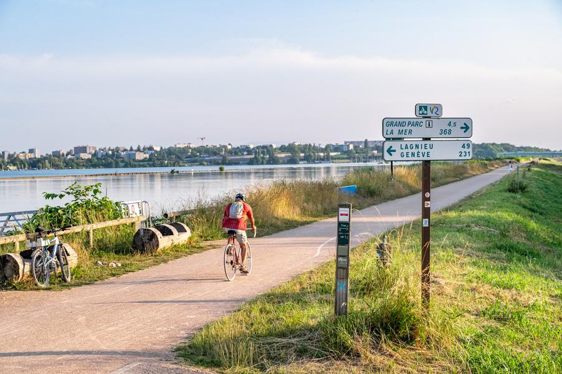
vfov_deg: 19.4
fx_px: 1092
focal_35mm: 70
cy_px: 187
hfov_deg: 28.9
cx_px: 281
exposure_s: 1/800
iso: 1250
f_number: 7.1
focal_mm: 70
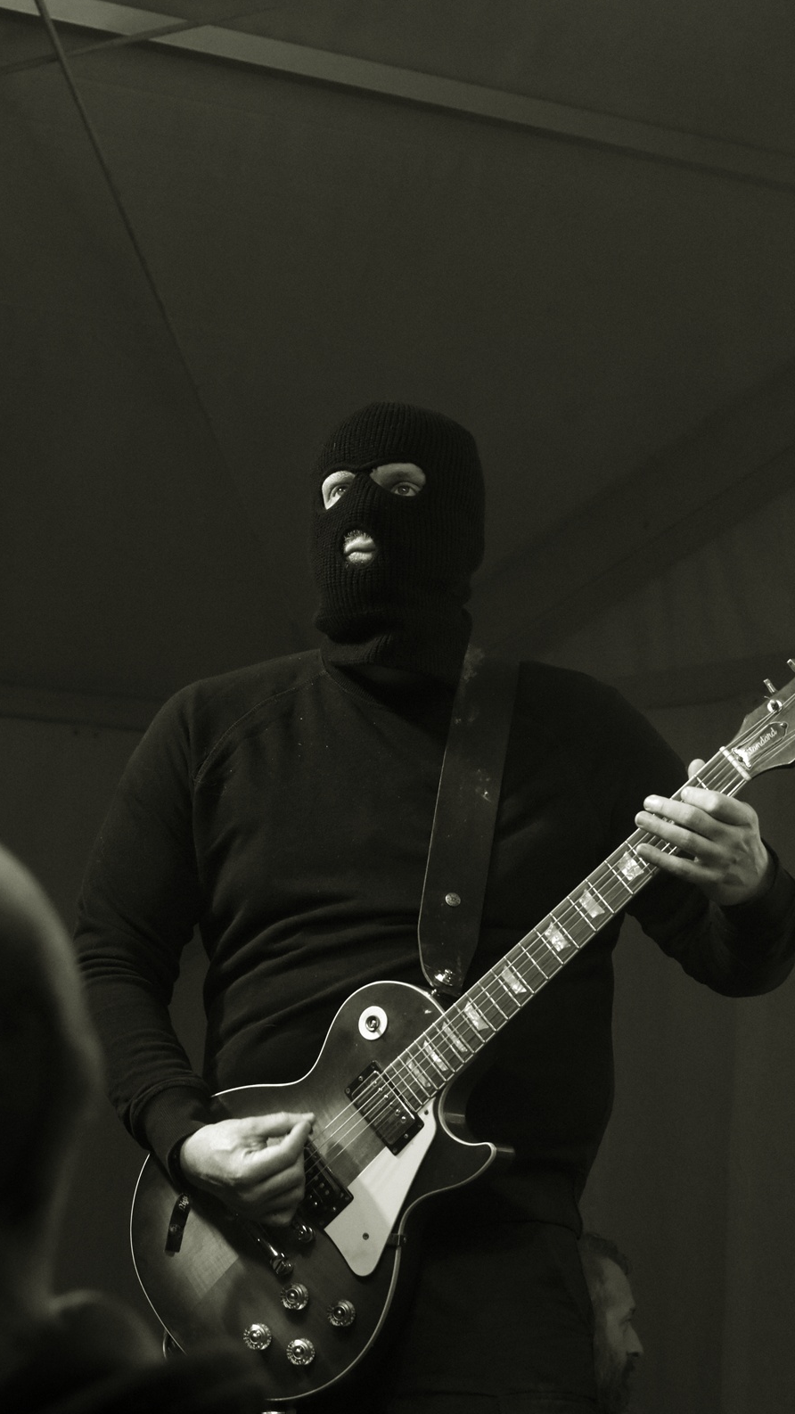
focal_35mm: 111
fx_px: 4160
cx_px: 379
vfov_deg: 19.3
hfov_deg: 10.9
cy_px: 708
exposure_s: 1/180
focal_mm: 70
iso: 3200
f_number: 6.7
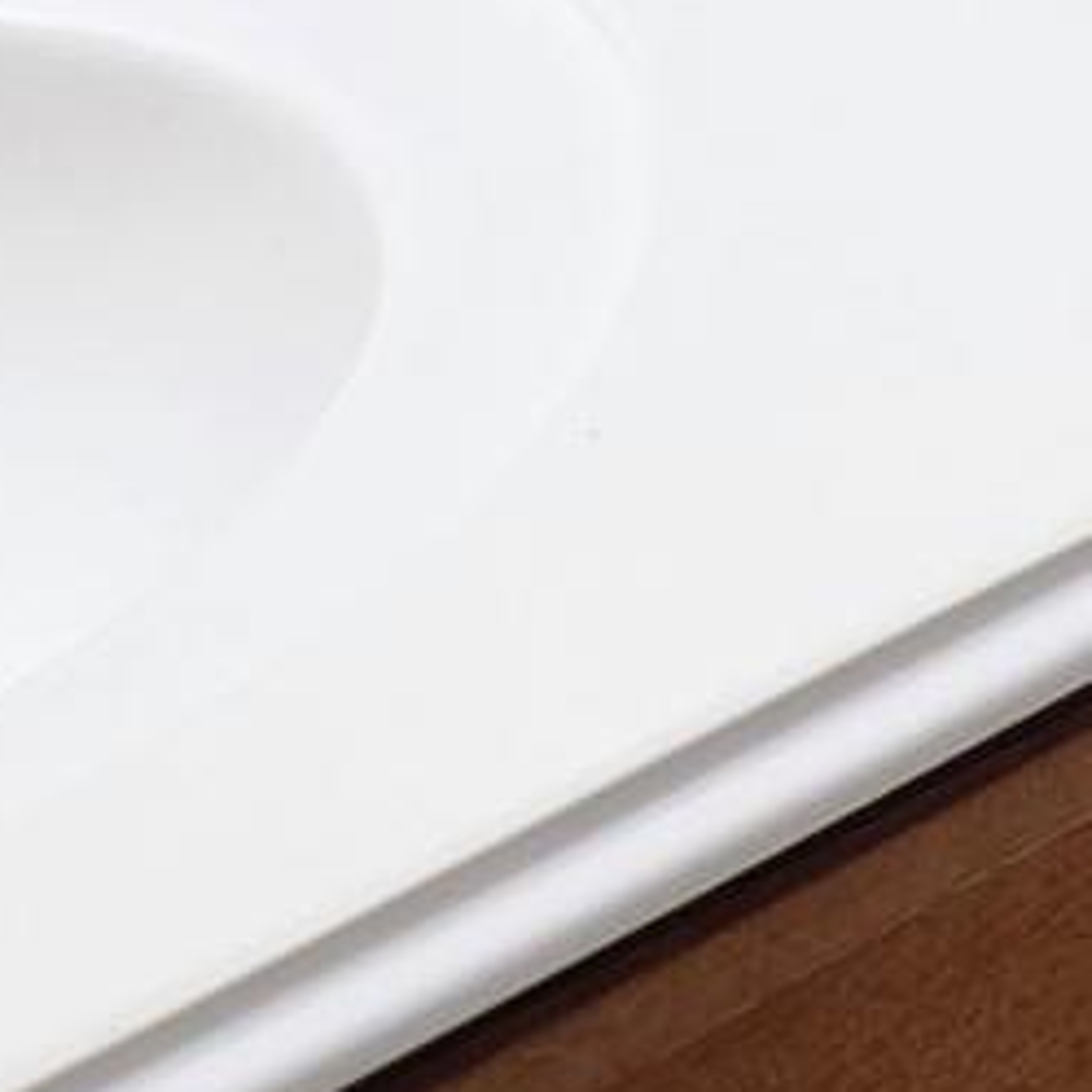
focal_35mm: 167
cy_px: -1167
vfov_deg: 9.7
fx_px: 5960
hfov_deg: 10.0
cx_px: 1794
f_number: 1.7
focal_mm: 6.25
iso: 200
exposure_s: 1/120
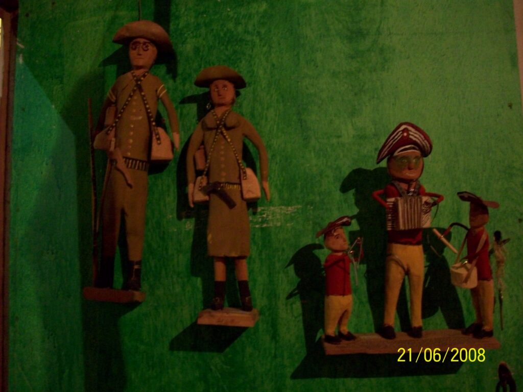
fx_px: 559
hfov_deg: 50.1
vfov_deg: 38.7
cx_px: 262
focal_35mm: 37
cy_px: 196
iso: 200
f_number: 2.8
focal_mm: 6.2
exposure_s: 1/8
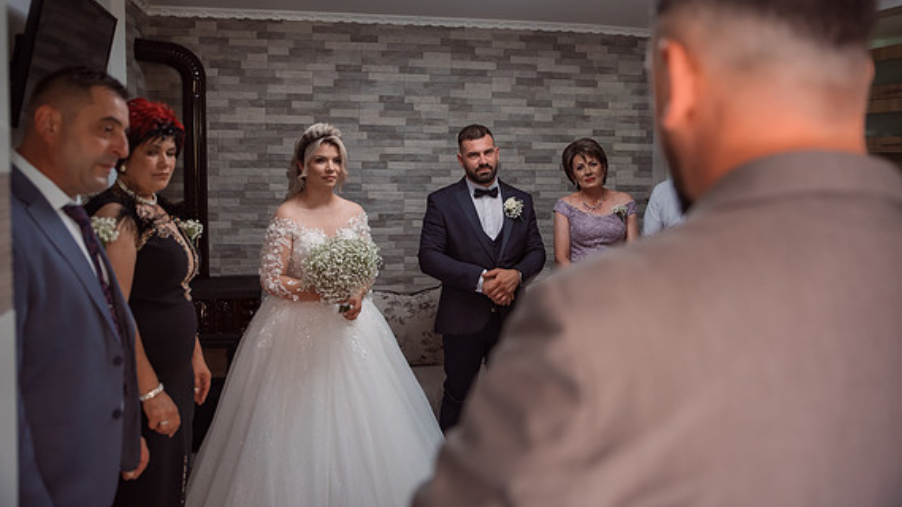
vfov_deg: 37.6
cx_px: 453
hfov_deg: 62.6
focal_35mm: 31
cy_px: 202
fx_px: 741
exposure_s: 1/250
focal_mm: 29
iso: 1000
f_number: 2.8
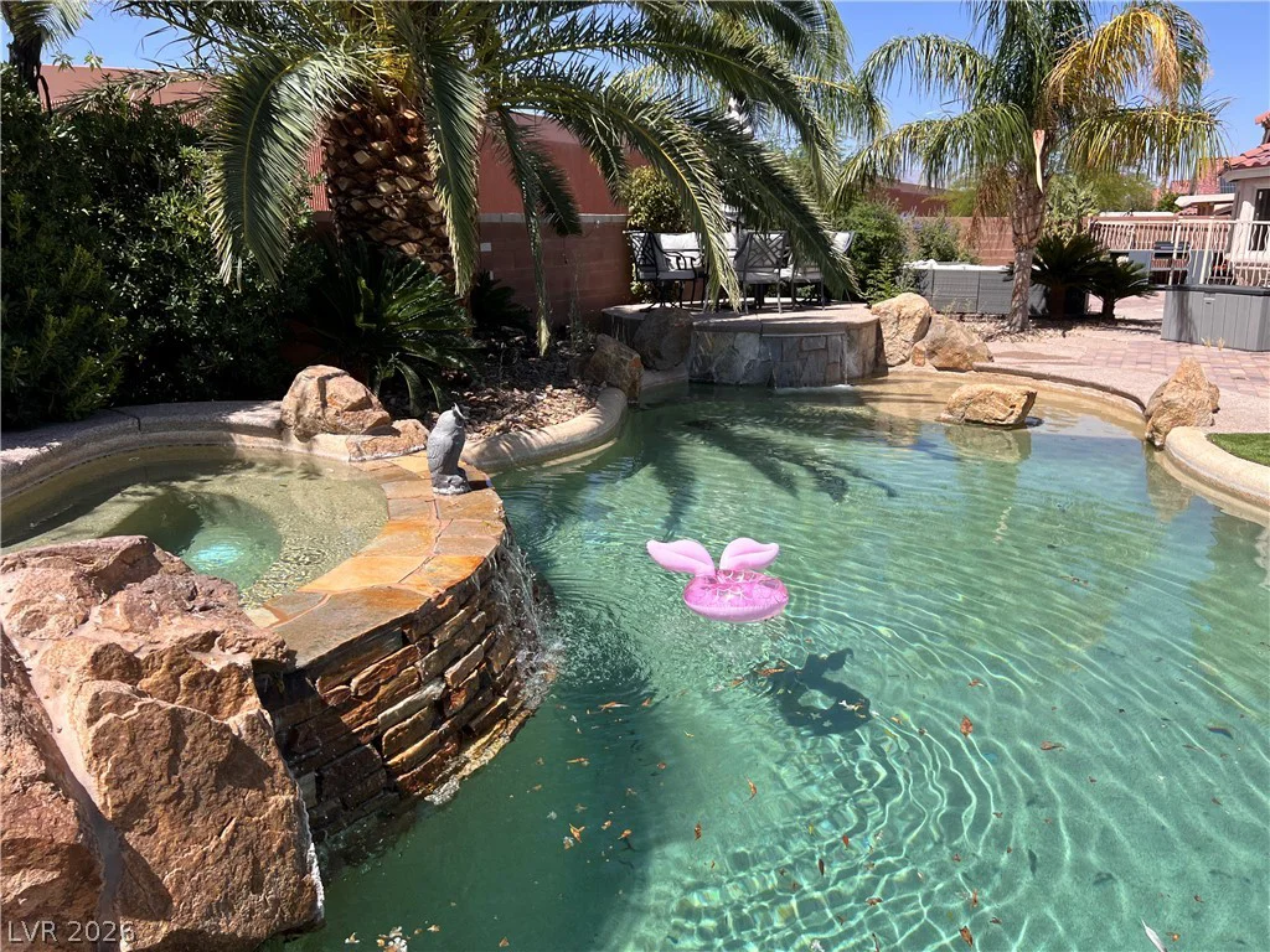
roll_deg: -0.1
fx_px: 954
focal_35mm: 26
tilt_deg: -15.1
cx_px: 635
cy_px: 476
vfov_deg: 53.1
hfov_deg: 67.3
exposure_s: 1/3257
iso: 50
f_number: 1.5
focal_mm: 5.7
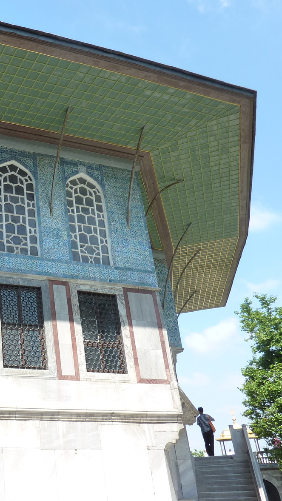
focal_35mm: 37
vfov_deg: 54.0
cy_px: 253
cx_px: -42
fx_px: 492
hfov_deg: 28.5
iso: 125
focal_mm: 4.1
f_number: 4
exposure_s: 1/320
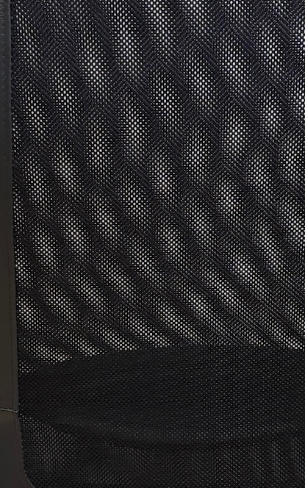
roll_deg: +1.7
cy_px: 314
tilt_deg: -13.3
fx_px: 1130
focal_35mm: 85
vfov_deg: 24.3
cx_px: 132
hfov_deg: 15.4
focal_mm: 5.96
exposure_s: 1/50
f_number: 1.6
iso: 250
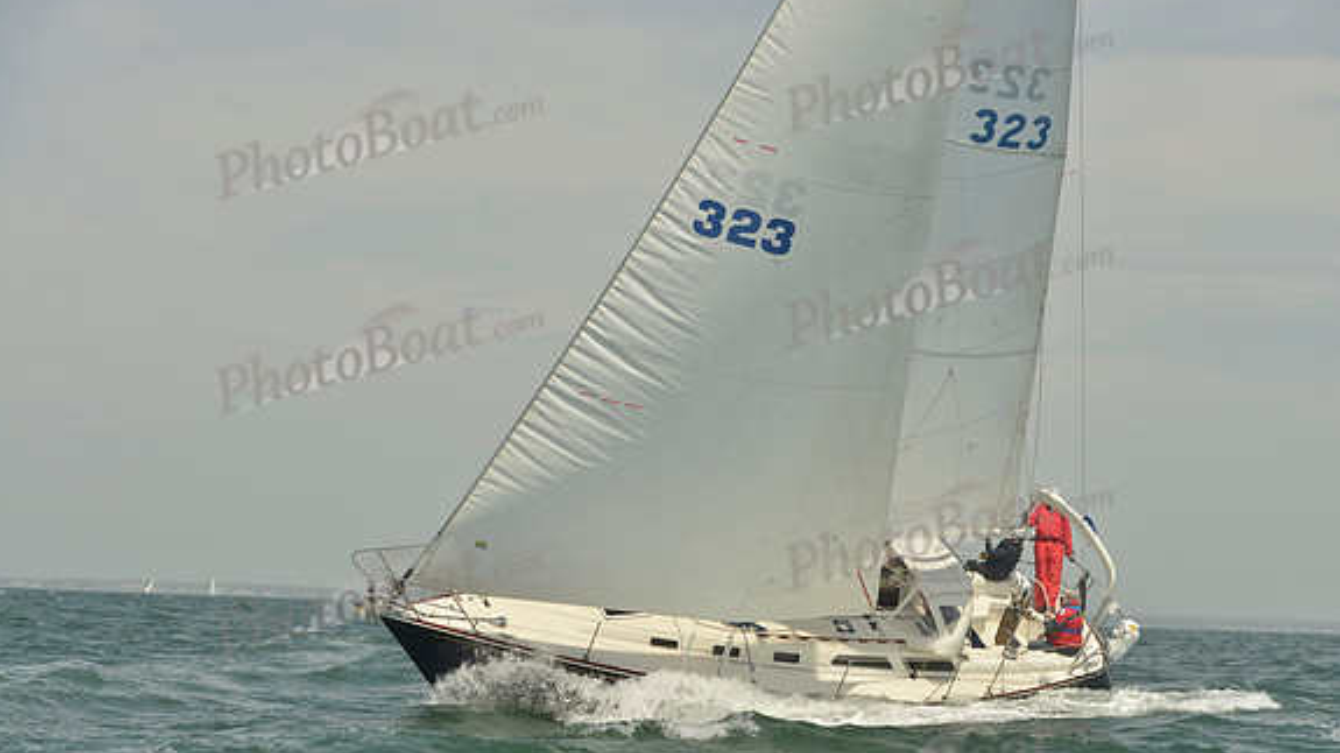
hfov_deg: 28.6
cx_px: 667
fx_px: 2628
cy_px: 442
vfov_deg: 16.3
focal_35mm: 74
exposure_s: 1/1250
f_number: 8
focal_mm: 70
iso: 200
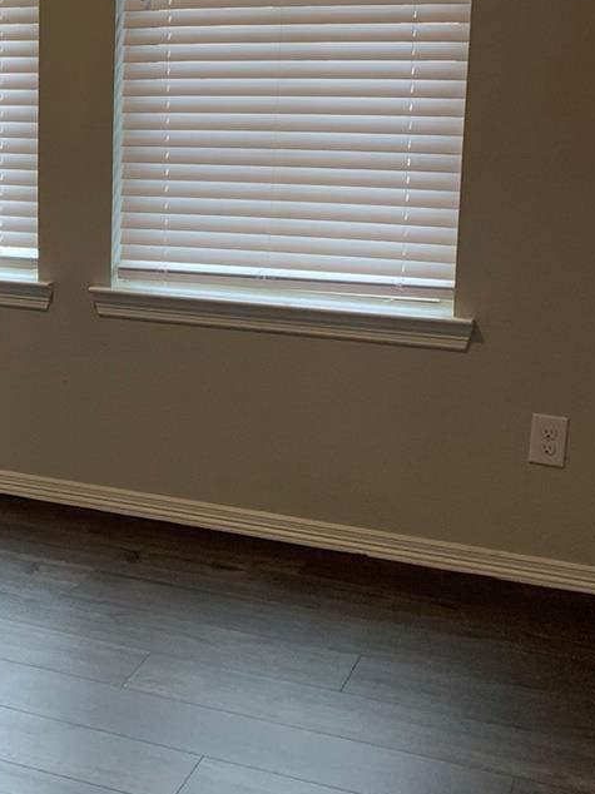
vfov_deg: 30.6
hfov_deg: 21.9
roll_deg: +1.4
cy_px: 282
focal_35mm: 63
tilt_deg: -9.9
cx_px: -70
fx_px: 1445
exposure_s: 1/60
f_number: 1.8
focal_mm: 4.25
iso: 80
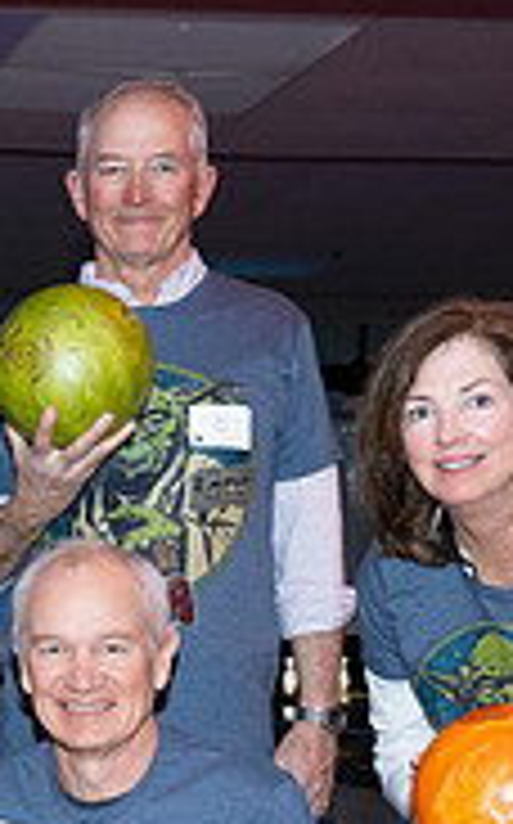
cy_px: 799
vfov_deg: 19.9
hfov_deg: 12.3
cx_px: -220
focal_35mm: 102
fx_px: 2287
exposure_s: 1/60
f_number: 5.6
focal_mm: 31.5
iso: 1600
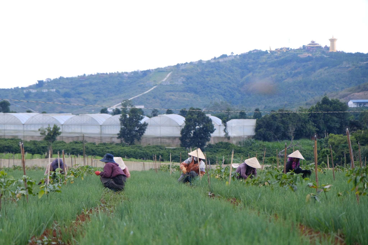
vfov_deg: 11.4
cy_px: 122
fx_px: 1226
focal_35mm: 120
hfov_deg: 17.1
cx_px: 184
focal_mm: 80
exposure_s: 1/500
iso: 500
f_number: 4
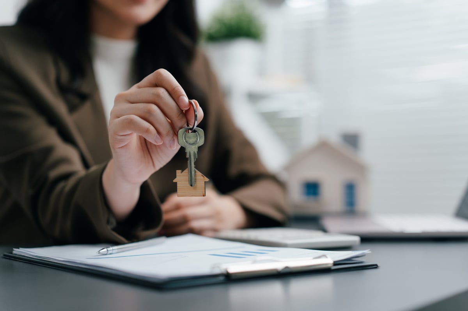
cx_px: 234
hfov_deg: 36.3
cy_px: 156
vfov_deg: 24.6
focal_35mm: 55
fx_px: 715
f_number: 2.2
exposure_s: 1/400
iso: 400
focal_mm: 55
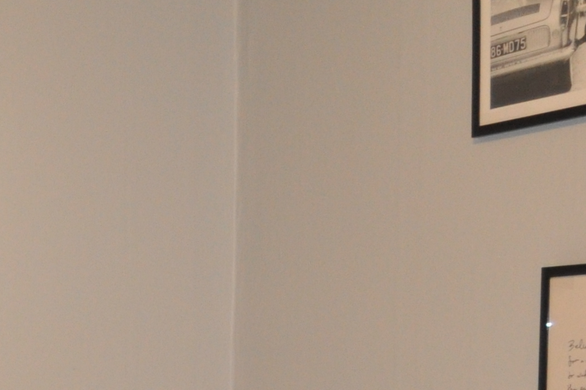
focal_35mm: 112
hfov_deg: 17.2
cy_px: 693
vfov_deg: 11.4
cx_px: -174
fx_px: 1821
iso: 800
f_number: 3.5
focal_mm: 18
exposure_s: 1/60
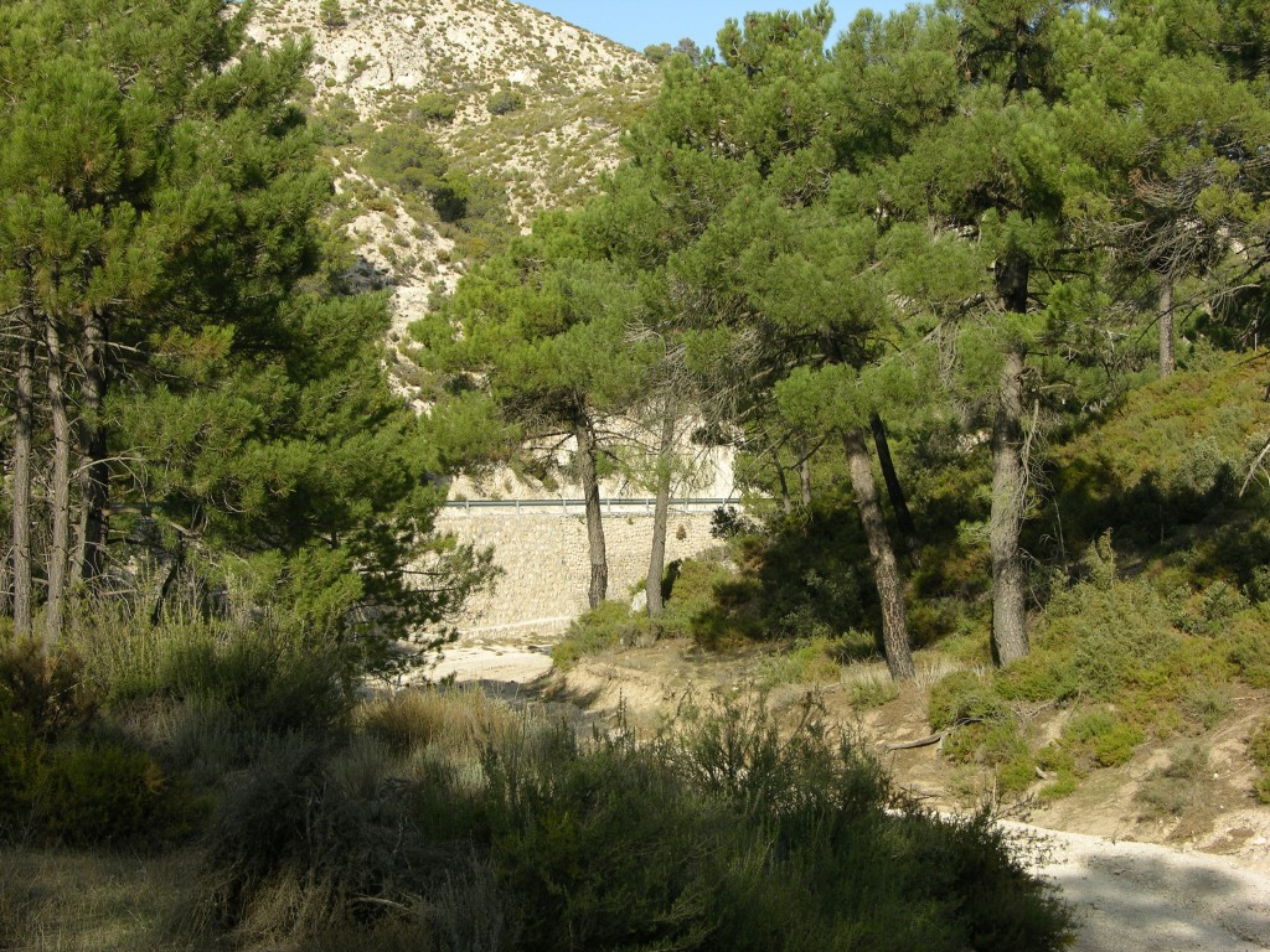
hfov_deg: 29.4
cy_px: 476
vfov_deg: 22.3
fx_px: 2421
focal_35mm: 66
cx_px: 635
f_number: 5.2
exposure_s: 1/200
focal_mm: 16.8
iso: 50
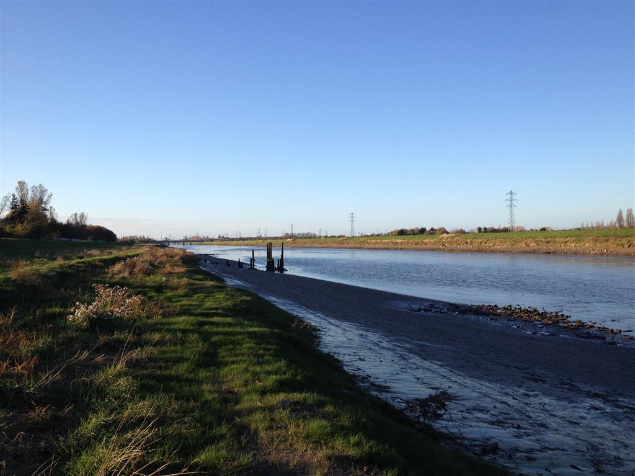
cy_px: 238
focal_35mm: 35
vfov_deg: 40.7
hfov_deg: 52.6
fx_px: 642
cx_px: 318
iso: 50
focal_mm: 4.28
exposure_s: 1/836
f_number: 2.4
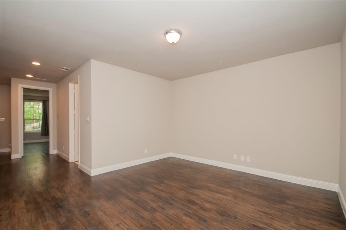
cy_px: 115
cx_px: 173
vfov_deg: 77.2
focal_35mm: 15
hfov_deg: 100.5
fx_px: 144
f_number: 5.6
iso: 800
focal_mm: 10
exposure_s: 1/125
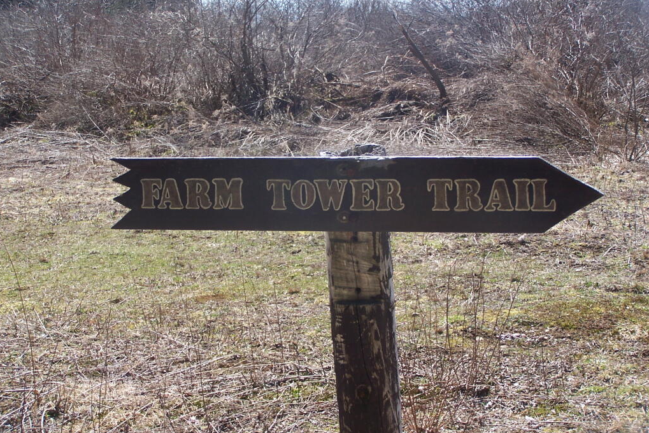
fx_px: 1262
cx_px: 324
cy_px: 201
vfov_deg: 19.5
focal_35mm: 70
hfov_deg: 28.8
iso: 80
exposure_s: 1/640
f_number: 3.2
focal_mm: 11.1
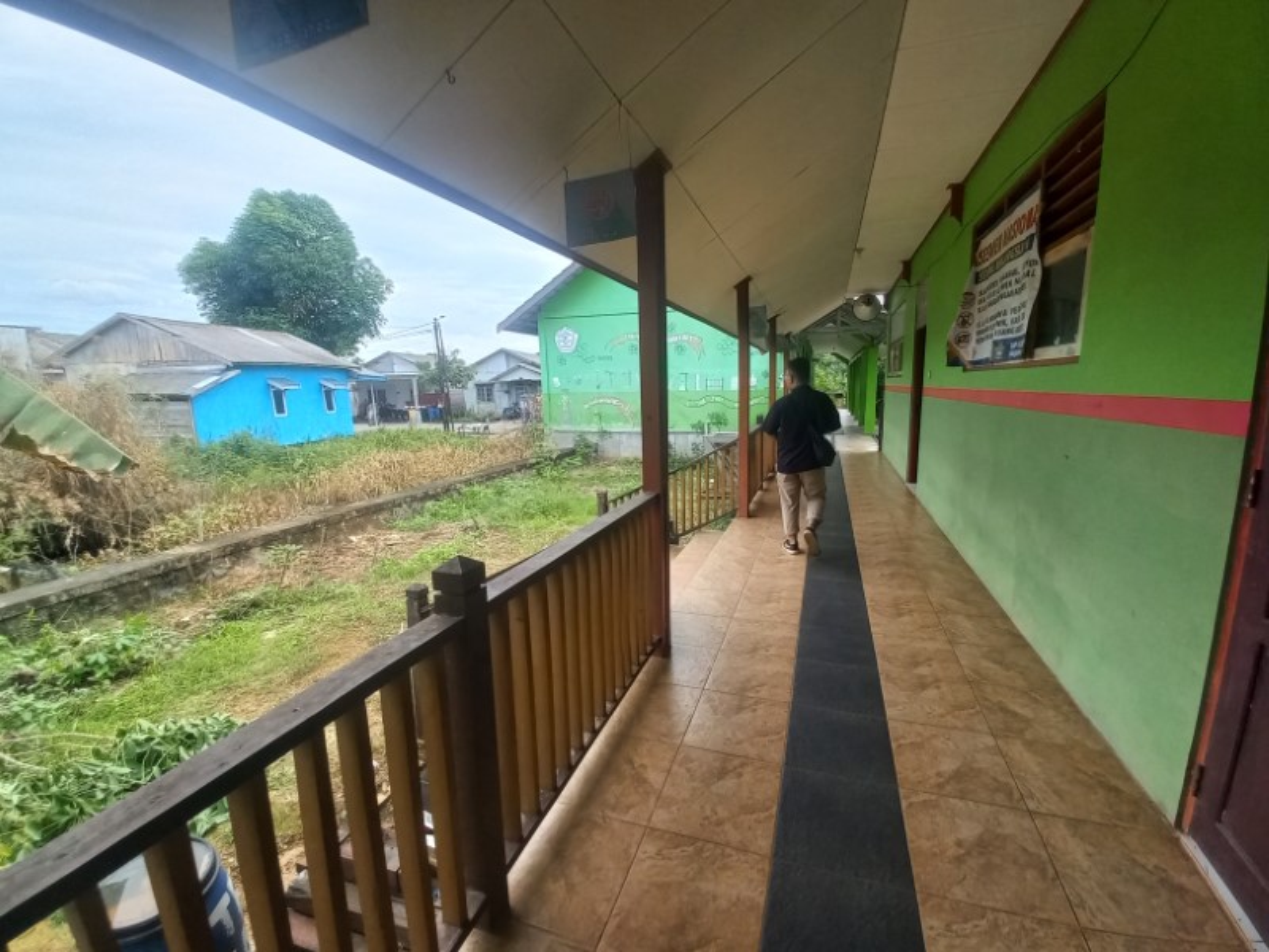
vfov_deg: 89.9
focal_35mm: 13
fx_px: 477
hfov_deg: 106.2
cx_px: 634
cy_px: 476
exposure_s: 1/266
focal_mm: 1.42
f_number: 2.2
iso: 40
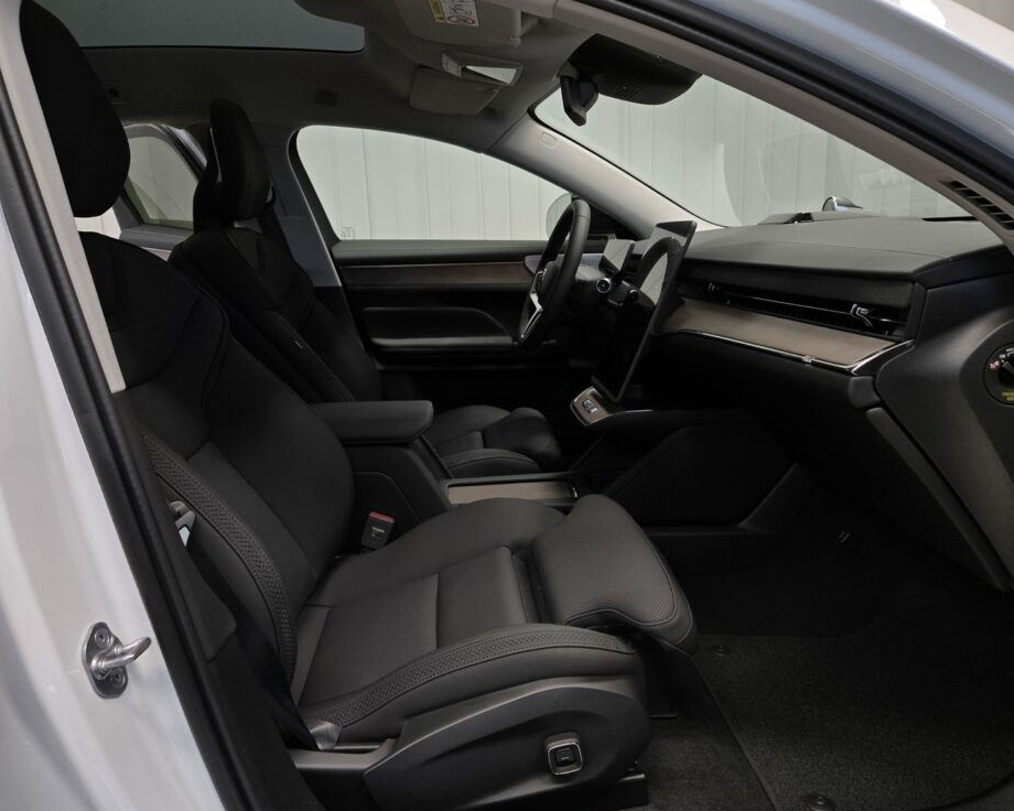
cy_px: 400
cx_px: 510
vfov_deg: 56.8
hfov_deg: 68.1
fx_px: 750
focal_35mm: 25
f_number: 1.8
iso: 125
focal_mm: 5.4
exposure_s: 1/120
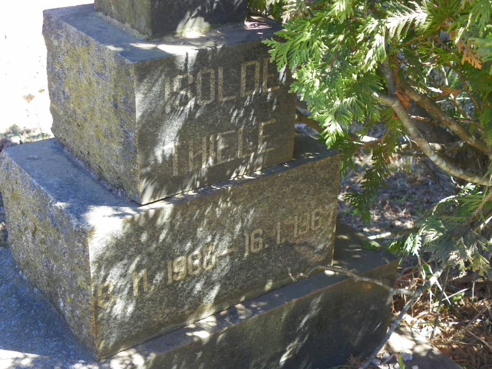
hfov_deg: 33.2
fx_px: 824
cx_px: 246
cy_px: 184
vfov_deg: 25.2
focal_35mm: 58
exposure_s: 1/40
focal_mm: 10.3
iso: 64
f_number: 3.5
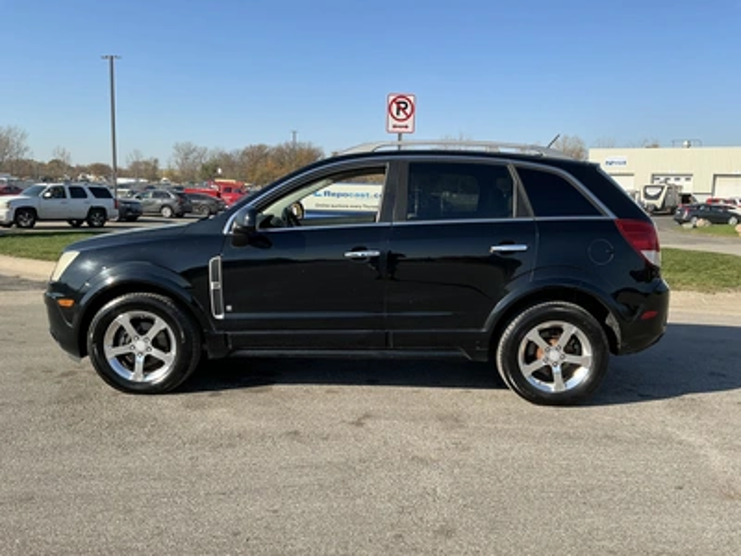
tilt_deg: -4.6
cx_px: 370
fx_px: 599
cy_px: 278
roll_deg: -1.4
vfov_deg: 49.7
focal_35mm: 28
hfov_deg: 63.4
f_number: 1.8
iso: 25
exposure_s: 1/1221
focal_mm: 3
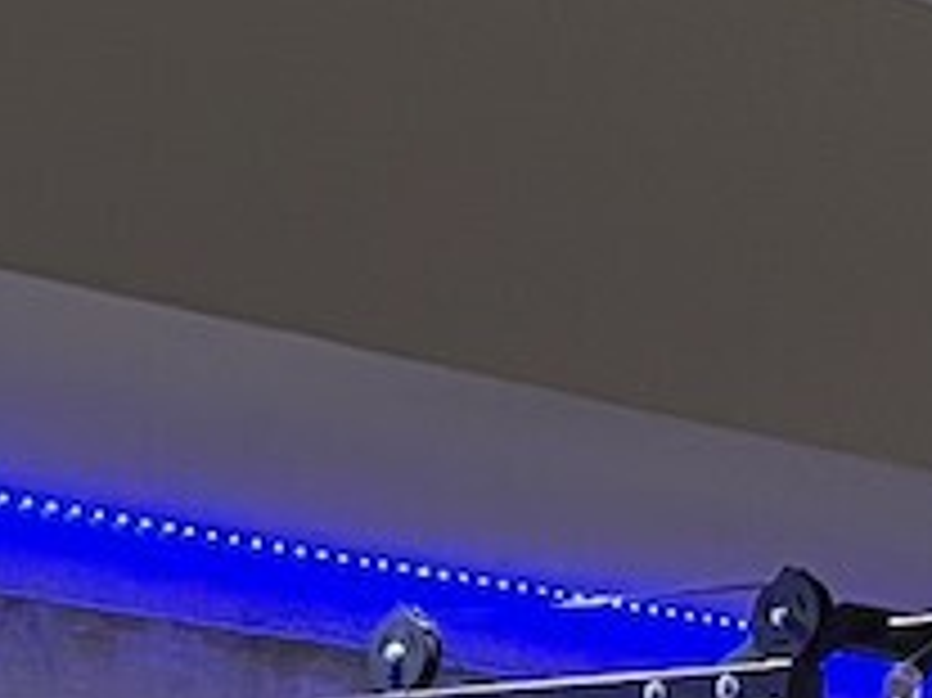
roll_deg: -1.2
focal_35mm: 161
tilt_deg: -8.8
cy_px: 1968
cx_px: -81
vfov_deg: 8.1
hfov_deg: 12.1
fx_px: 4332
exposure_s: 1/40
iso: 640
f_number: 1.6
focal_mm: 4.2
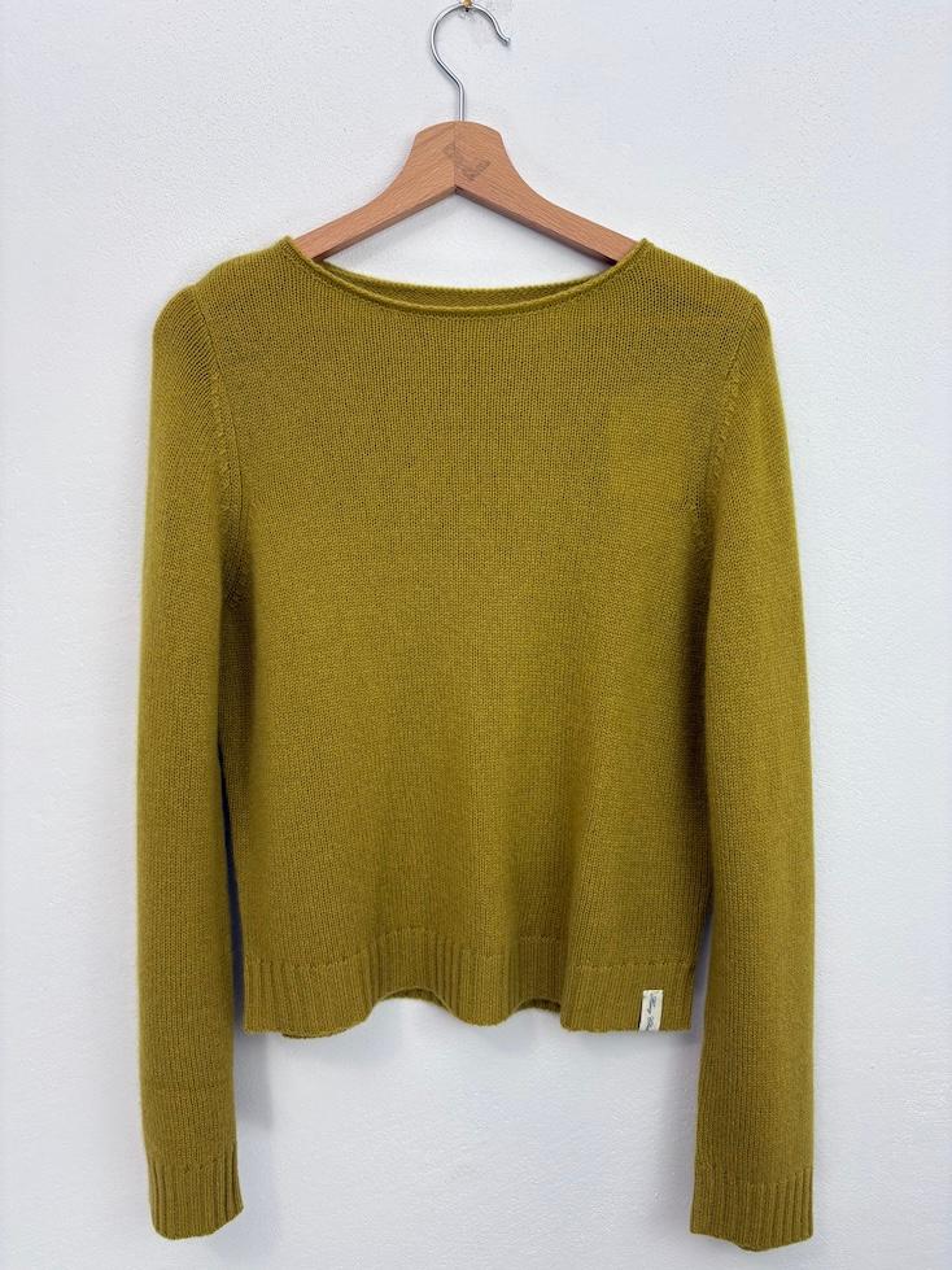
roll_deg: +0.1
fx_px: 954
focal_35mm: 26
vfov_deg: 67.3
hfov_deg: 53.1
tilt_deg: -6.1
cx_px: 476
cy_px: 635
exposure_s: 1/100
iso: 40
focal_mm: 5.96
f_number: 1.6
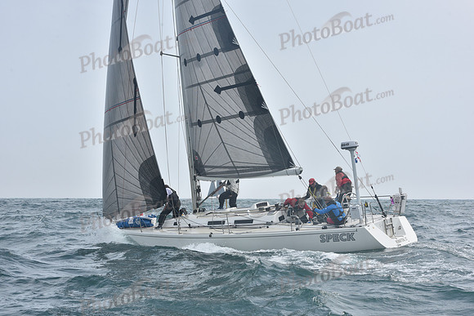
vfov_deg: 19.5
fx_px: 922
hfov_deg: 28.8
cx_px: 237
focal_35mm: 70
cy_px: 158
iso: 320
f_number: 11
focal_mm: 70
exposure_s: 1/800
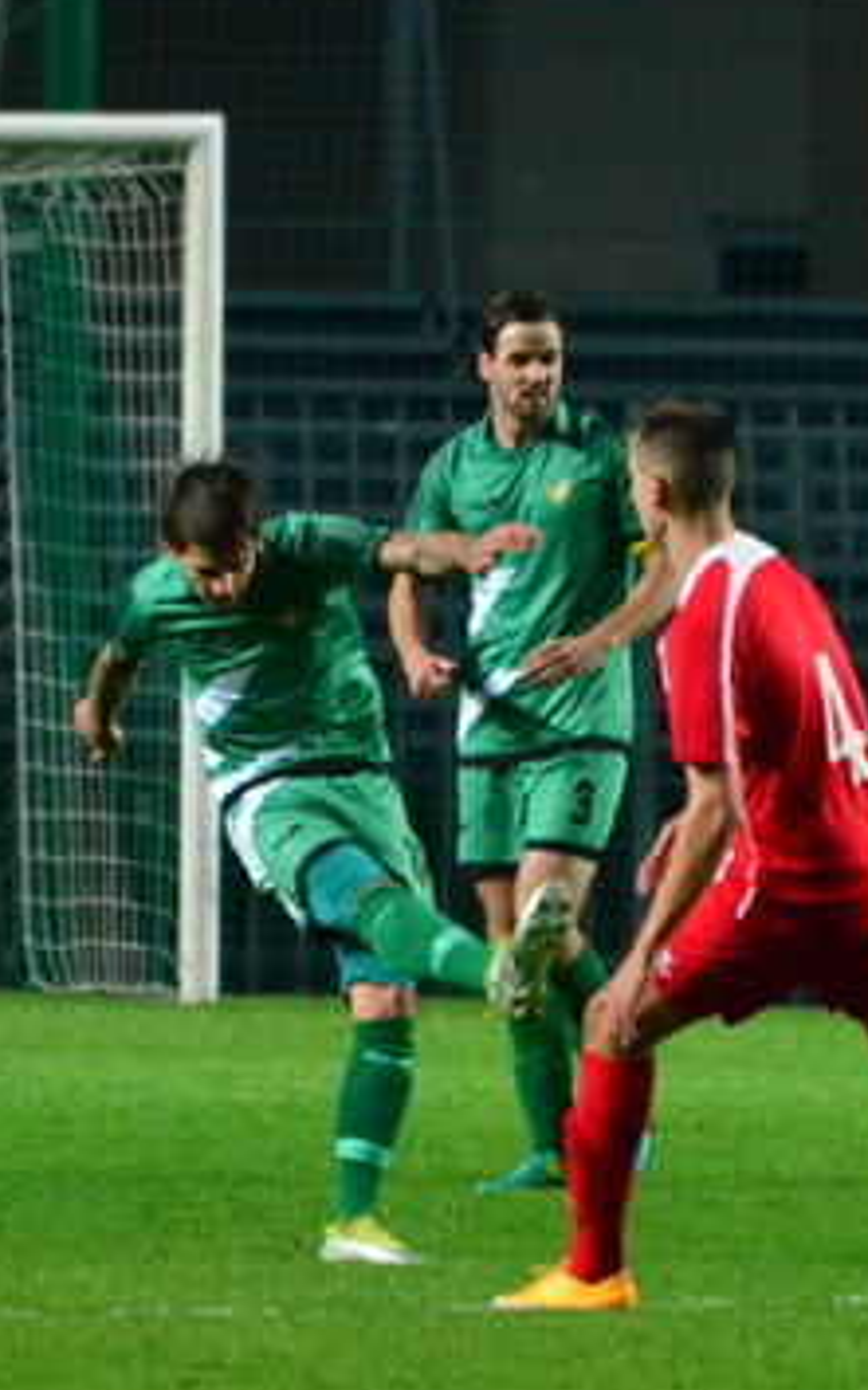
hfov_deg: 1.3
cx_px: 672
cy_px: 671
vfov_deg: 2.0
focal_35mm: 1035
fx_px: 39206
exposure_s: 1/640
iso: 6400
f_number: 5.6
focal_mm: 300
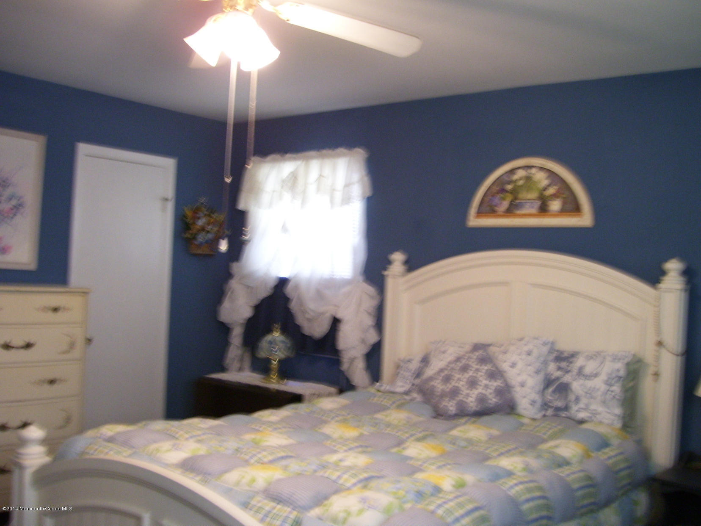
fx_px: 749
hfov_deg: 50.1
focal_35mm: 37
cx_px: 350
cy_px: 263
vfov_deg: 38.7
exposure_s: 1/15
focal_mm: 6
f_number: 2.7
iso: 160
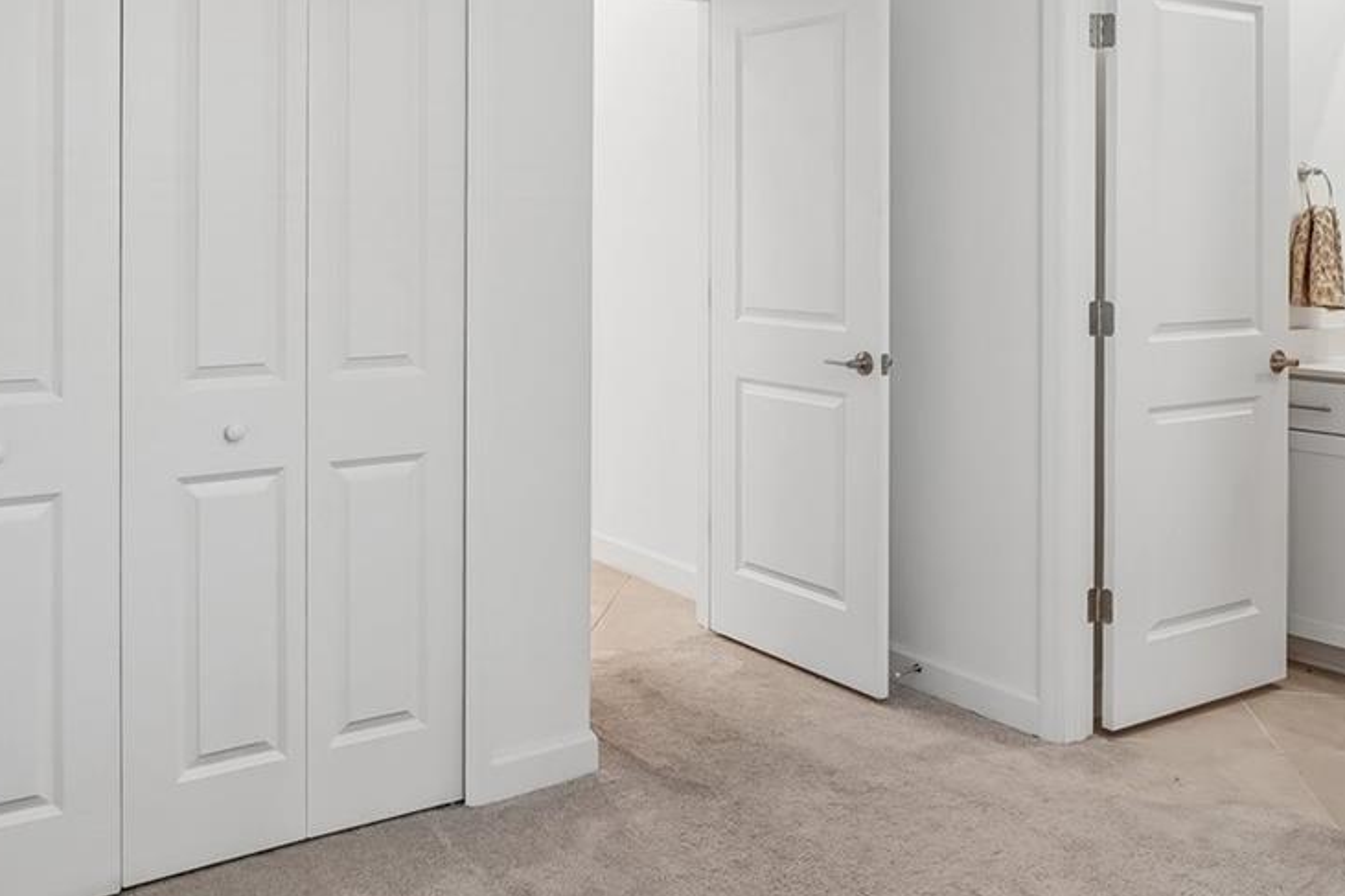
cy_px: 199
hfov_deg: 54.4
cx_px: 651
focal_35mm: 35
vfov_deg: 36.7
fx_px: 1307
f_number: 8
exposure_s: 1/20
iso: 400
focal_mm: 16
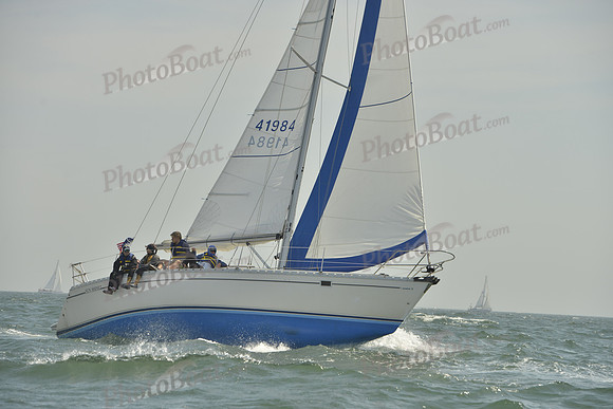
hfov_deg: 14.2
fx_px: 2469
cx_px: 306
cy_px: 204
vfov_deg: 9.5
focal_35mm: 145
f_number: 8
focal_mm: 145
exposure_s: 1/1250
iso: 200
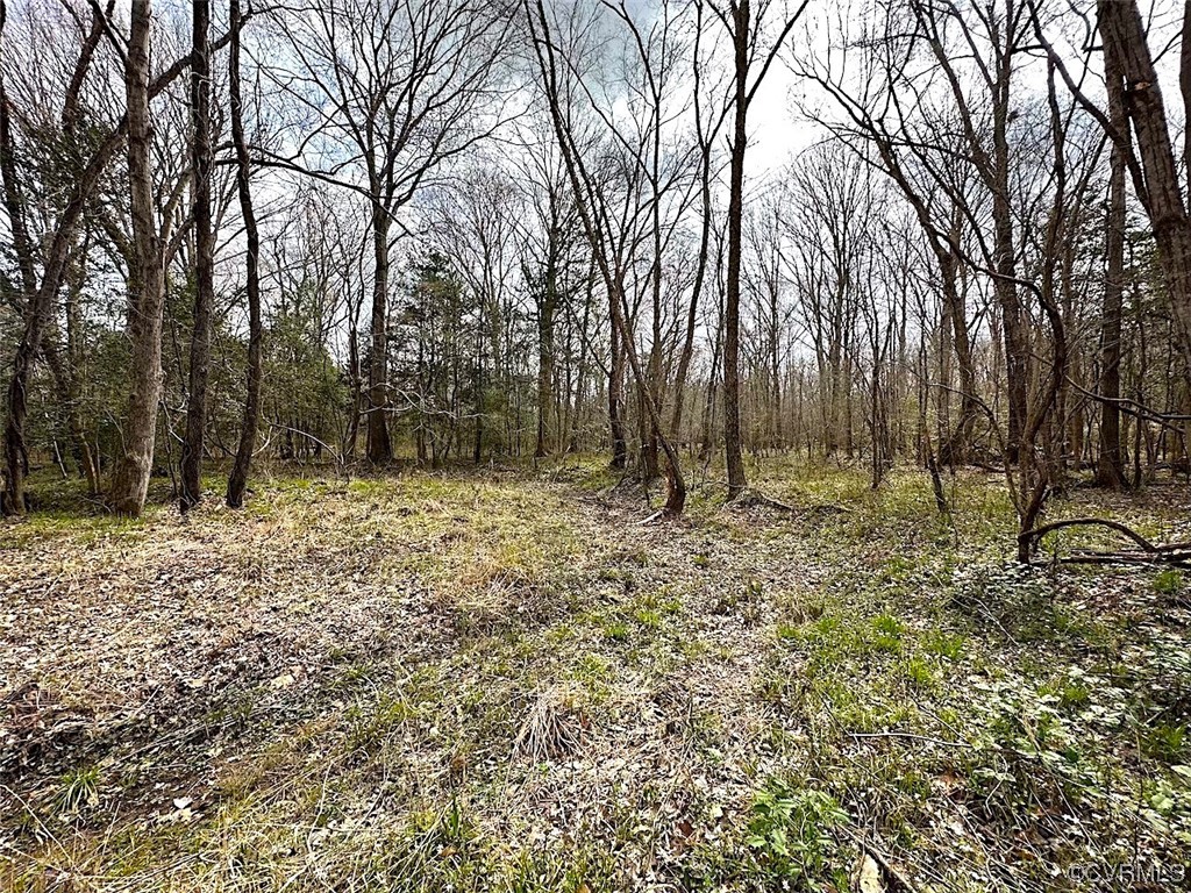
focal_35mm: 14
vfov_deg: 85.7
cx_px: 596
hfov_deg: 102.1
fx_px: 482
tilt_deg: -1.0
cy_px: 446
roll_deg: +0.0
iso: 50
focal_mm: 2.22
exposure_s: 1/972
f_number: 2.2
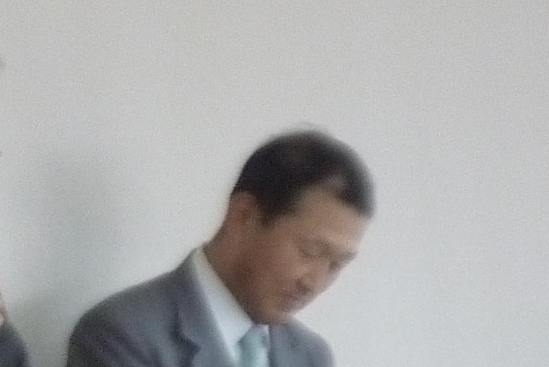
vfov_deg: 4.1
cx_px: 116
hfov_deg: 6.1
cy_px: 300
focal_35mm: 339
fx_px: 5170
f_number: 4.1
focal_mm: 11
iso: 400
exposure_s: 1/40
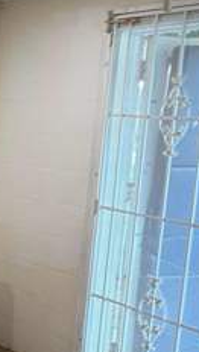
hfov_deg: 14.0
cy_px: 253
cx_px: -144
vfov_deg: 26.9
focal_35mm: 78
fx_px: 730
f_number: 1.6
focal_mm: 5.96
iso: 80
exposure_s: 1/60
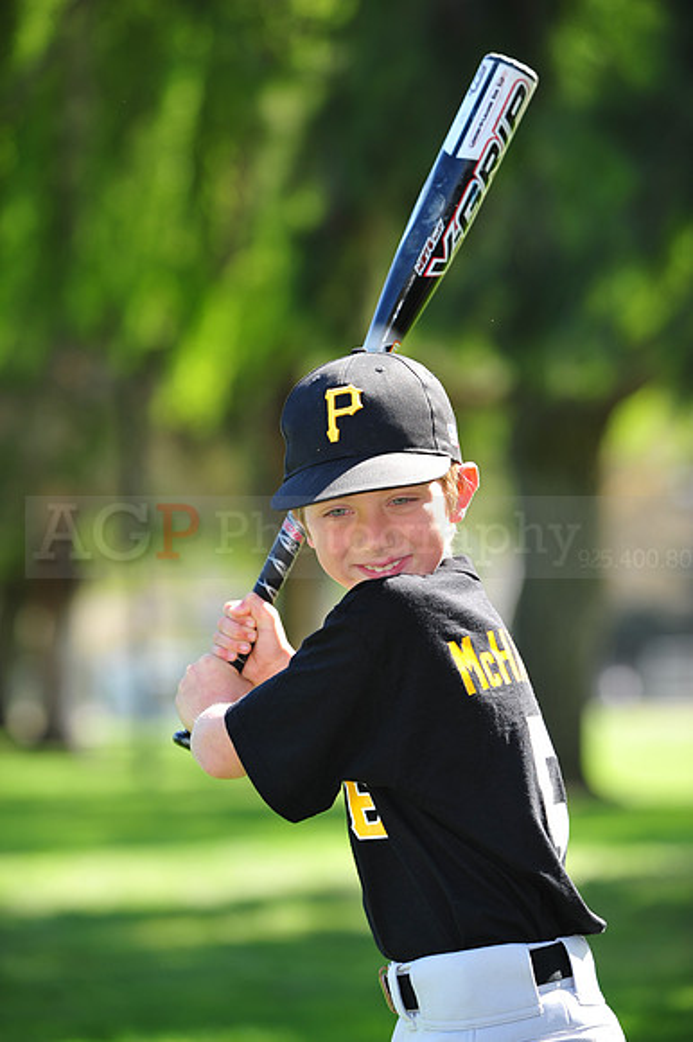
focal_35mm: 145
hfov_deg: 9.5
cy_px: 521
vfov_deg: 14.2
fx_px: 4192
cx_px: 346
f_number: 4.5
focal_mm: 145
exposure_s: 1/400
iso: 200
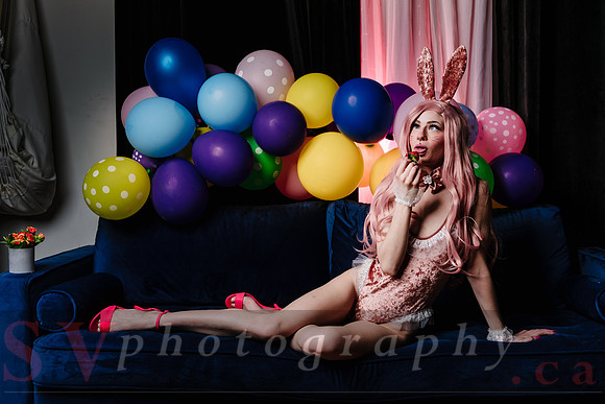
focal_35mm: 41
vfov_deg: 32.8
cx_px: 298
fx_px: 685
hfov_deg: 47.7
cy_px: 203
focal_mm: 35
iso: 64
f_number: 4.5
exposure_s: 1/200
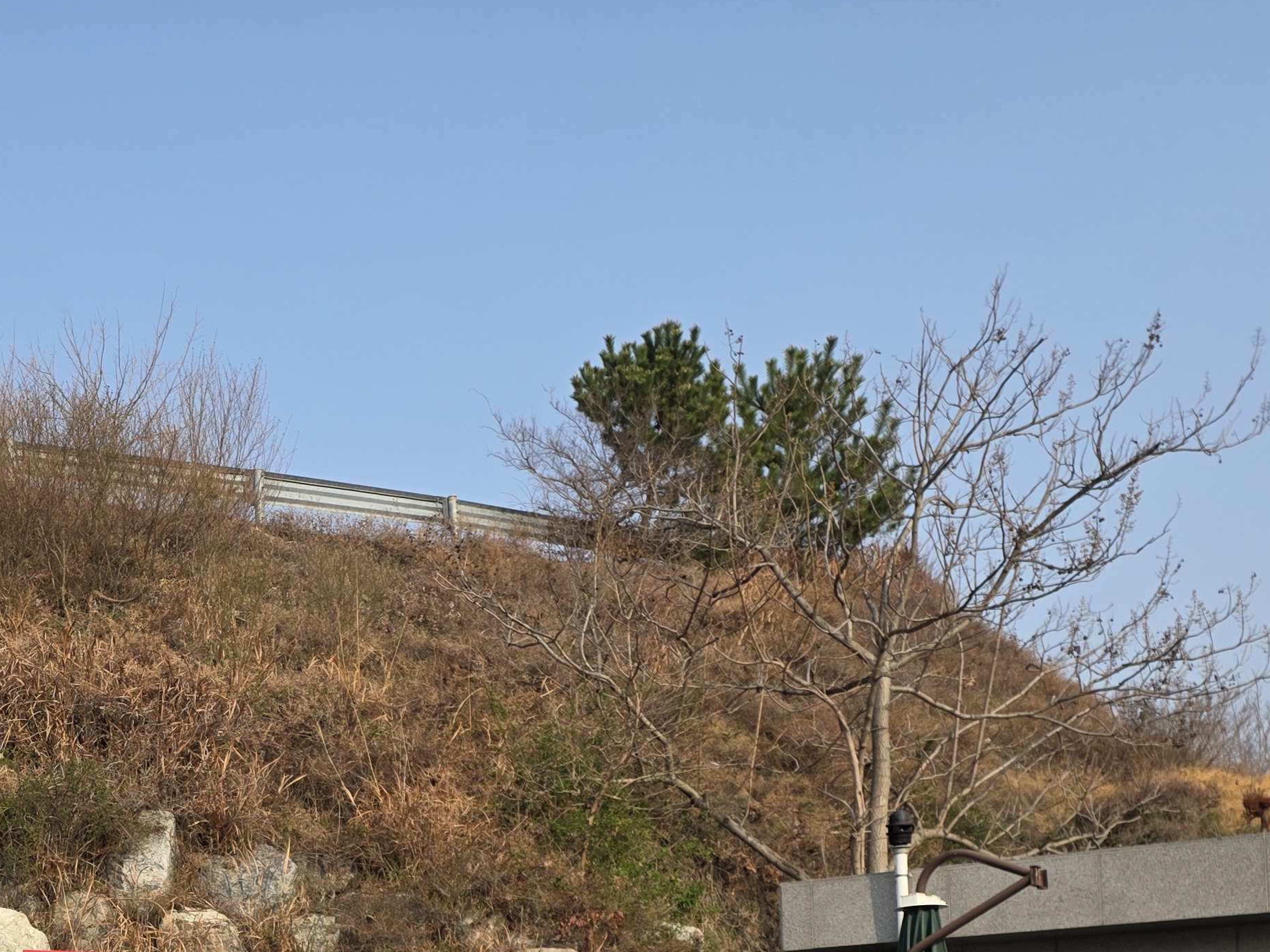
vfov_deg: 26.9
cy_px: 1026
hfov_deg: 37.1
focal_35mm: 50
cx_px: 295
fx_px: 1834
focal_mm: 6.25
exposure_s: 1/3972
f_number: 1.7
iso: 80
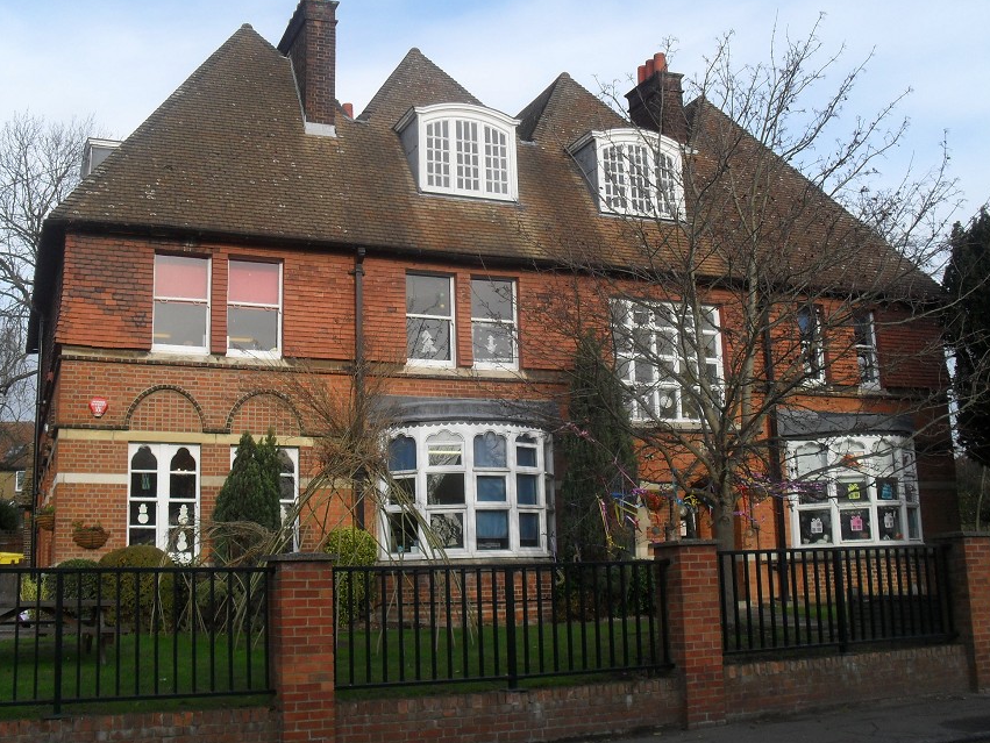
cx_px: 484
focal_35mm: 37
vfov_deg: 38.7
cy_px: 361
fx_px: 1059
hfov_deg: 50.1
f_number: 3.2
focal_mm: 6.3
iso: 100
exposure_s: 1/500
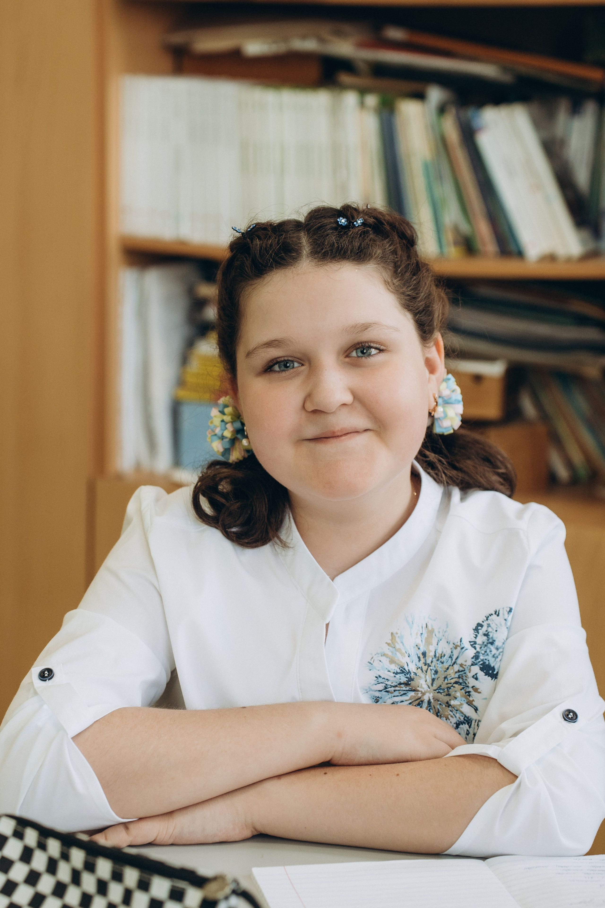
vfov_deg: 21.9
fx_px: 2345
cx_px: 302
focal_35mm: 93
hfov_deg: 14.7
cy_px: 454
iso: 500
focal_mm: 62
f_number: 3.2
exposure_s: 1/250
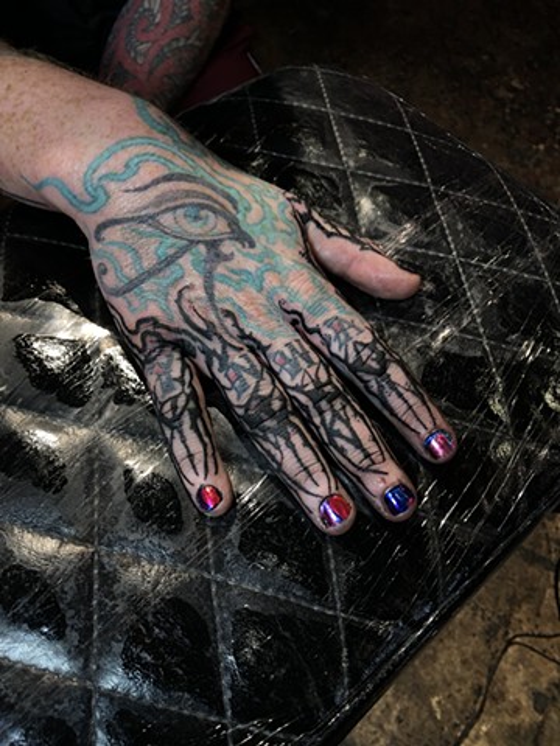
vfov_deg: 63.4
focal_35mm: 28
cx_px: 280
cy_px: 373
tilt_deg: -60.6
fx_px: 604
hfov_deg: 49.7
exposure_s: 1/30
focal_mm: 4
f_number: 1.8
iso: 40
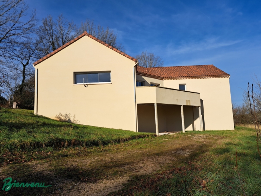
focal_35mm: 24
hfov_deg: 71.6
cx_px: 130
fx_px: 181
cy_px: 98
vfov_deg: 56.8
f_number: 1.8
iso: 50
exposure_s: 1/1869
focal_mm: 5.23
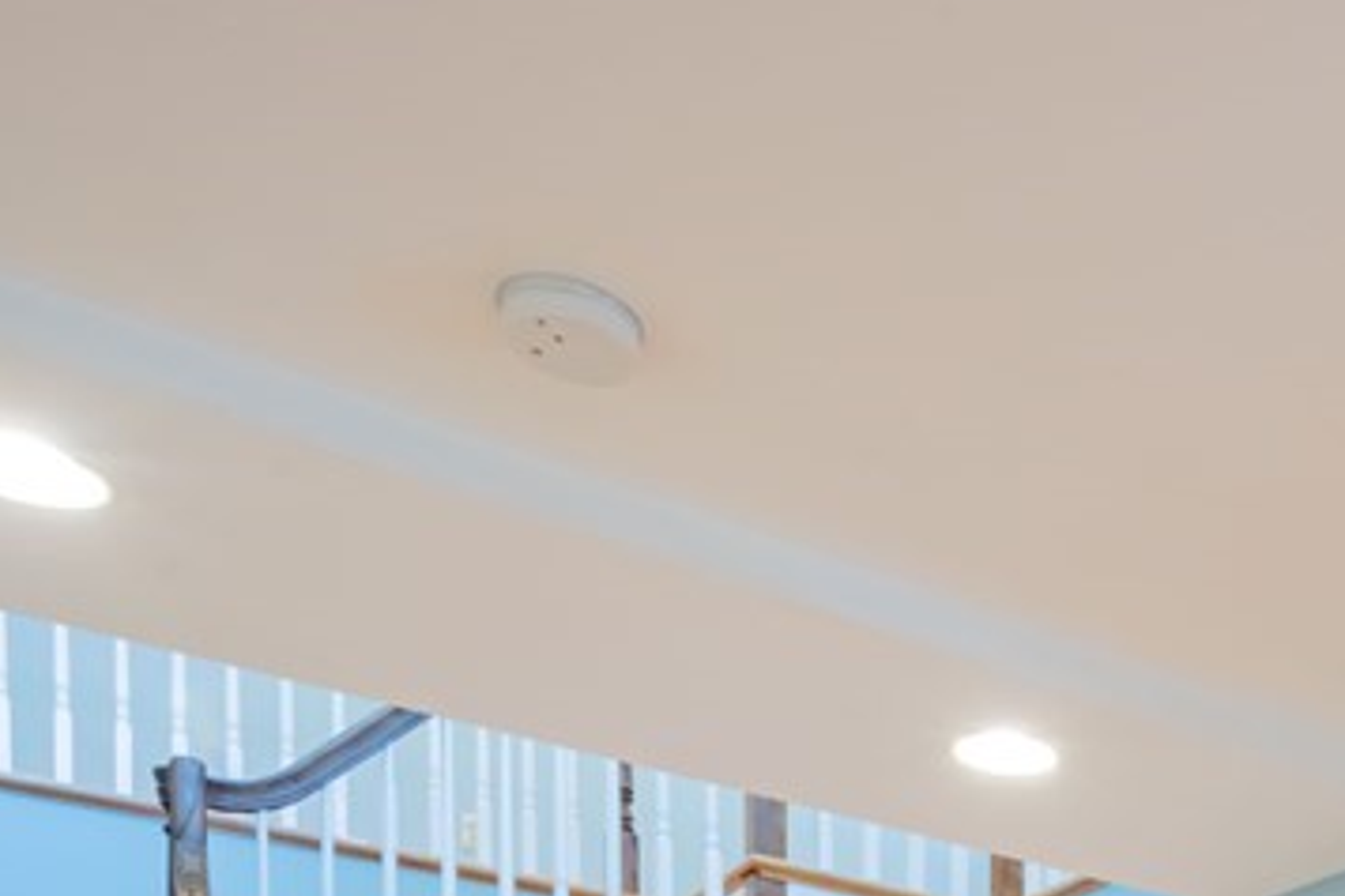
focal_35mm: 43
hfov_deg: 38.4
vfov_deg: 25.8
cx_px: 1443
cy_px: 1222
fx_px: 1606
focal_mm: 10
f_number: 22
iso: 250
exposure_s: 1/1.67
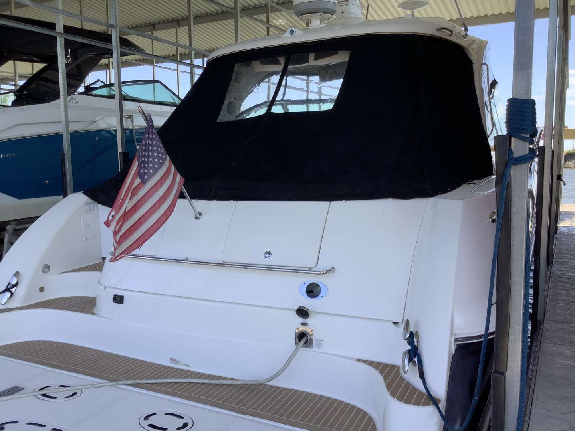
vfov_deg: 45.4
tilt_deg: -6.3
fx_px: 515
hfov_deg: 58.4
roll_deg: +1.0
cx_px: 288
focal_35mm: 31
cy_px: 216
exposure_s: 1/244
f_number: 2.4
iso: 25
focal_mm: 3.3
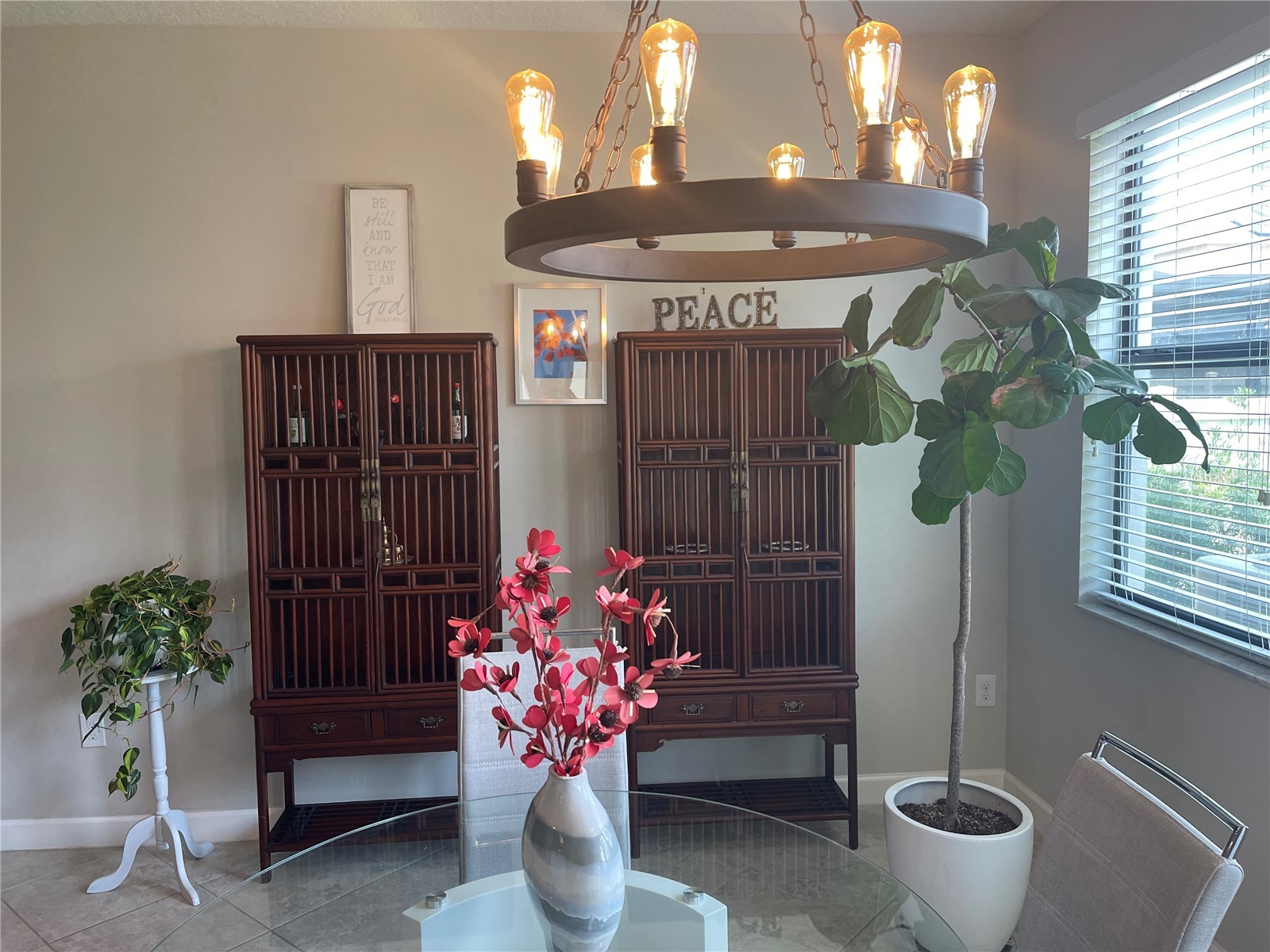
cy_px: 476
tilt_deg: -5.3
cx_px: 635
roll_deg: +0.7
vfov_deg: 54.9
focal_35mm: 25
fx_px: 917
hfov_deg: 69.4
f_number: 1.6
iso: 80
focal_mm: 5.1
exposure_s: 1/120
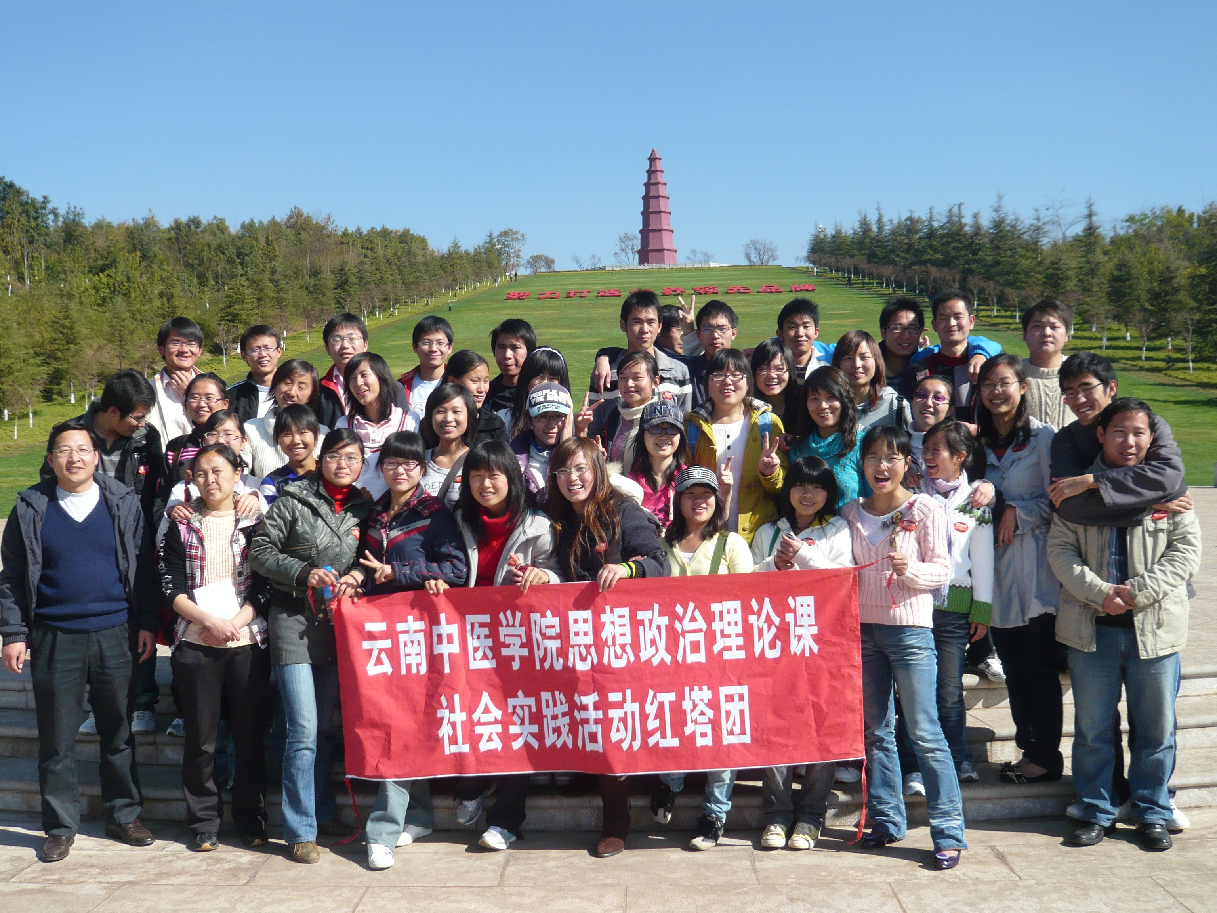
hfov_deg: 51.4
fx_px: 1266
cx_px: 608
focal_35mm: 36
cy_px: 456
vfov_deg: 39.7
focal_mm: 5.8
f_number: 9
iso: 100
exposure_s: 1/125
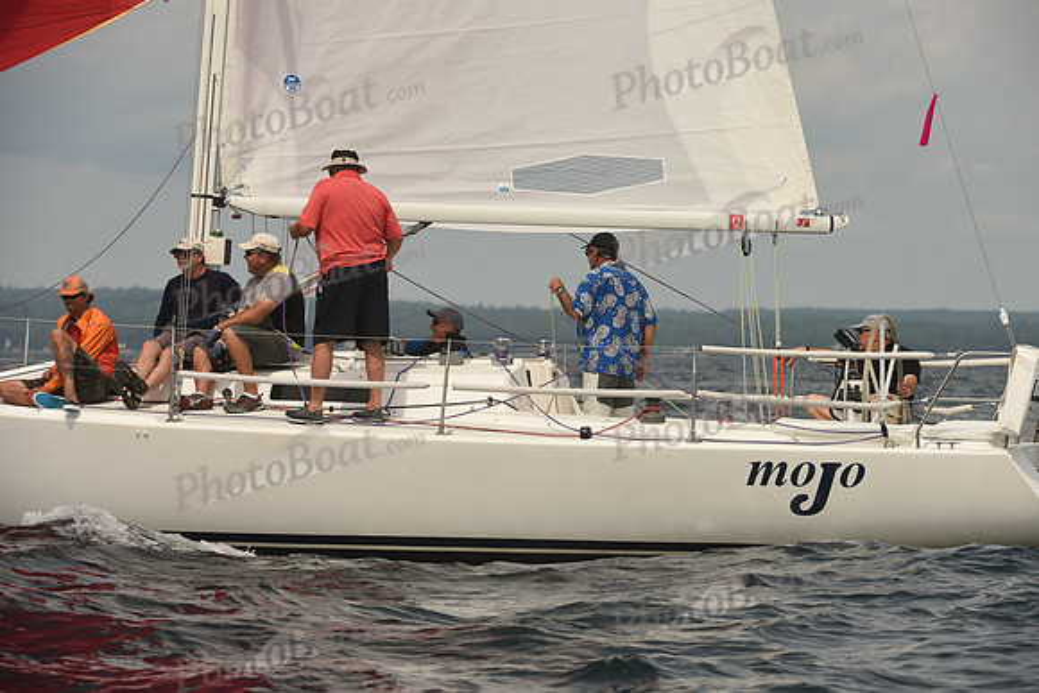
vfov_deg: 6.2
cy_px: 346
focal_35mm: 220
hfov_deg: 9.4
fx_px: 6351
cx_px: 520
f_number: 8
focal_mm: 220
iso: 250
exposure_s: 1/1000
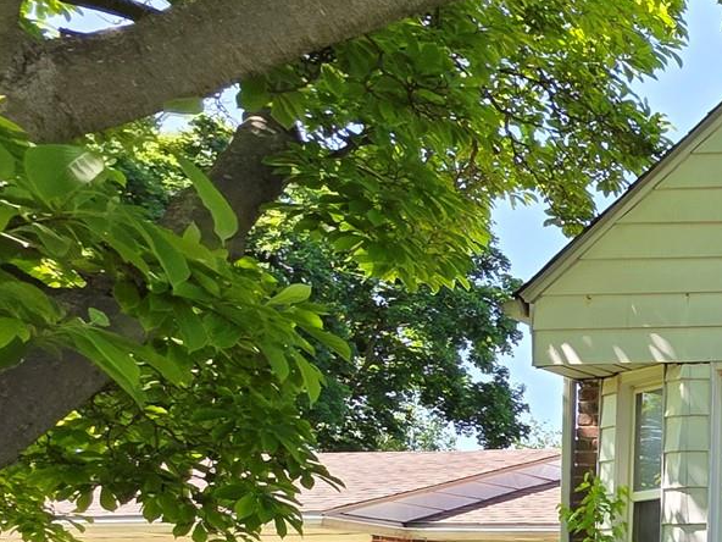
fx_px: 939
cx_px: 1129
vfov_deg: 29.4
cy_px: 581
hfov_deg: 26.8
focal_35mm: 45
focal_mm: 2.2
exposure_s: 1/424
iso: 40
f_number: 1.9
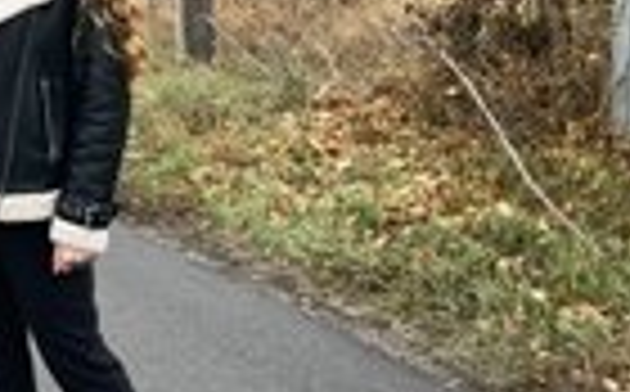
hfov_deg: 24.0
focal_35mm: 79
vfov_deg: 16.3
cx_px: -108
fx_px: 1354
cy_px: 72
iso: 32
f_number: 1.6
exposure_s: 1/322
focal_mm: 4.2
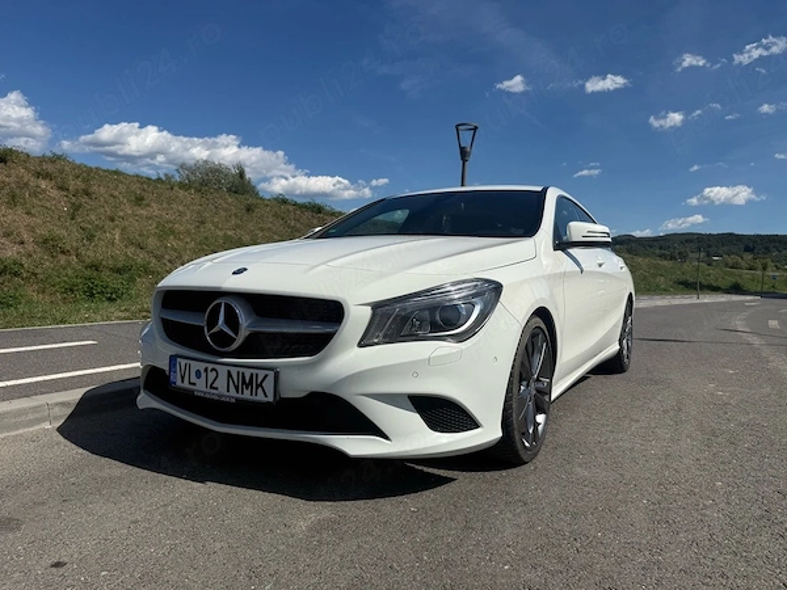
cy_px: 295
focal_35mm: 24
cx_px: 394
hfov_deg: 71.6
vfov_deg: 56.8
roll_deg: -3.2
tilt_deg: -0.3
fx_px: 546
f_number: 1.78
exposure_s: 1/8130
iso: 80
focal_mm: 6.76
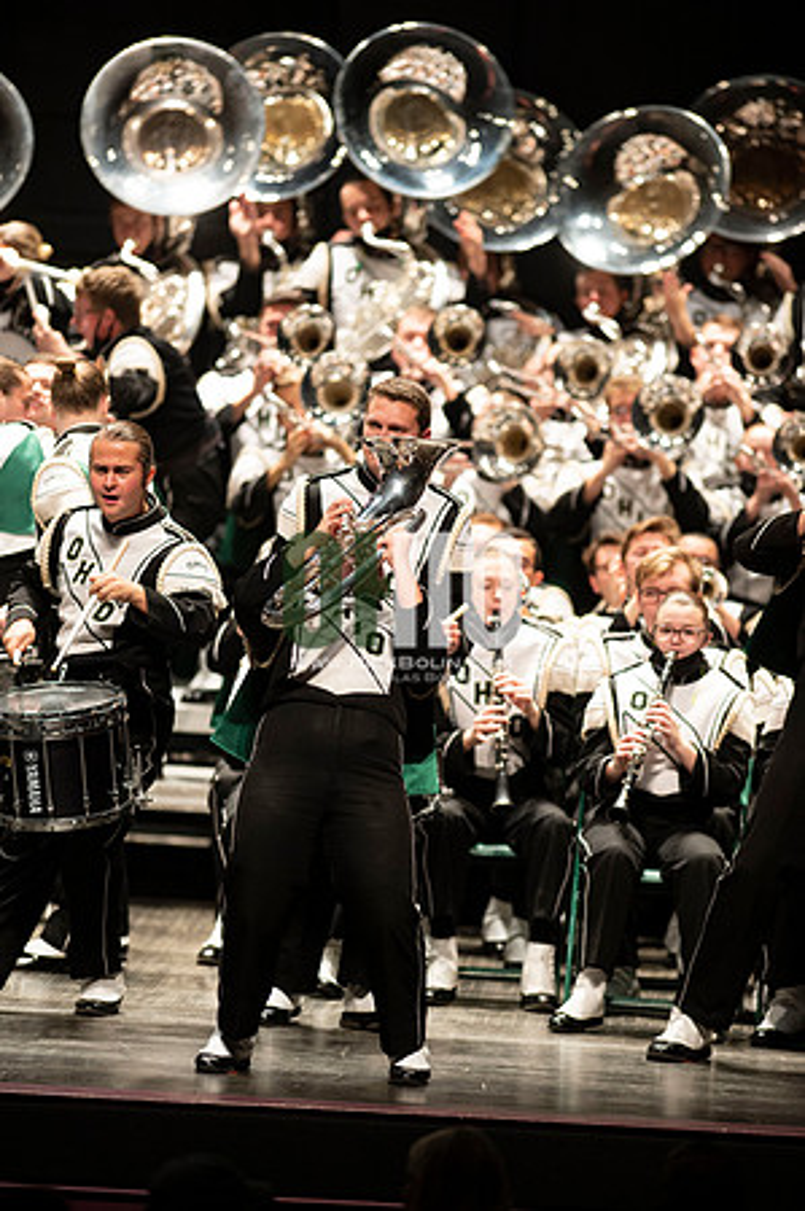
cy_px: 606
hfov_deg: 4.6
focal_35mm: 300
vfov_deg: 6.9
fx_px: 10085
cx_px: 402
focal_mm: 300
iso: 3200
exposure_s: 1/500
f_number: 2.8
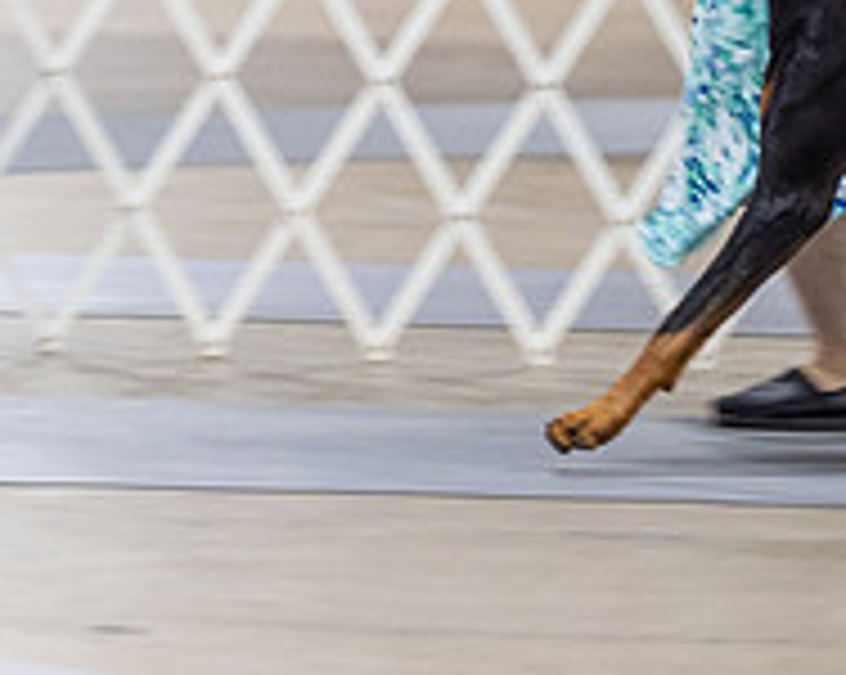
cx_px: 398
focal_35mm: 425
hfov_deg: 4.6
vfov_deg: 3.6
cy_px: 14
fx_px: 10630
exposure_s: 1/160
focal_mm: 126
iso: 2000
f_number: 2.8
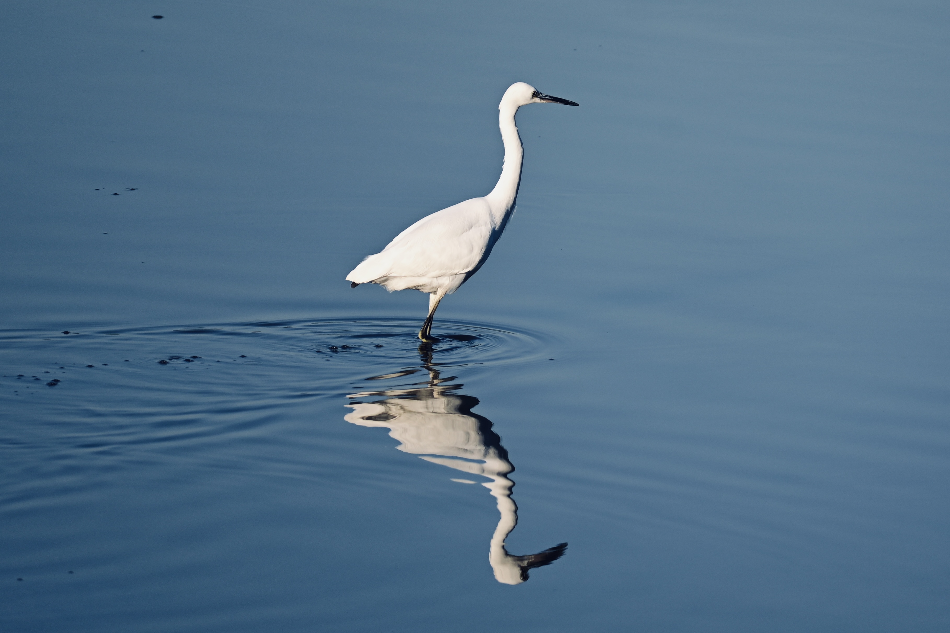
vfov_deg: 3.7
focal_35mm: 375
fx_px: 9895
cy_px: 316
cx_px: 475
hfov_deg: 5.5
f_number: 6.3
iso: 100
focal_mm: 250
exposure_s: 1/400
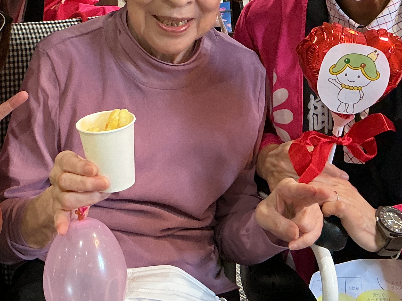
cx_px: 153
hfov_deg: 25.9
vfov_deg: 19.0
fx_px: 871
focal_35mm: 75
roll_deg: +2.4
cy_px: -13
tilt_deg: -7.2
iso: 125
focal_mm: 3
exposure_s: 1/60
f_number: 1.8
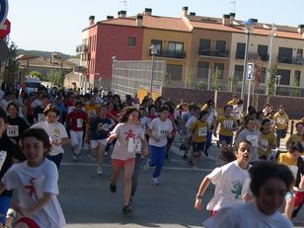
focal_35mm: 79
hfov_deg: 24.1
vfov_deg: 18.5
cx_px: 267
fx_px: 694
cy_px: 190
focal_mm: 8
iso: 100
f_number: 7.6
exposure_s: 1/116
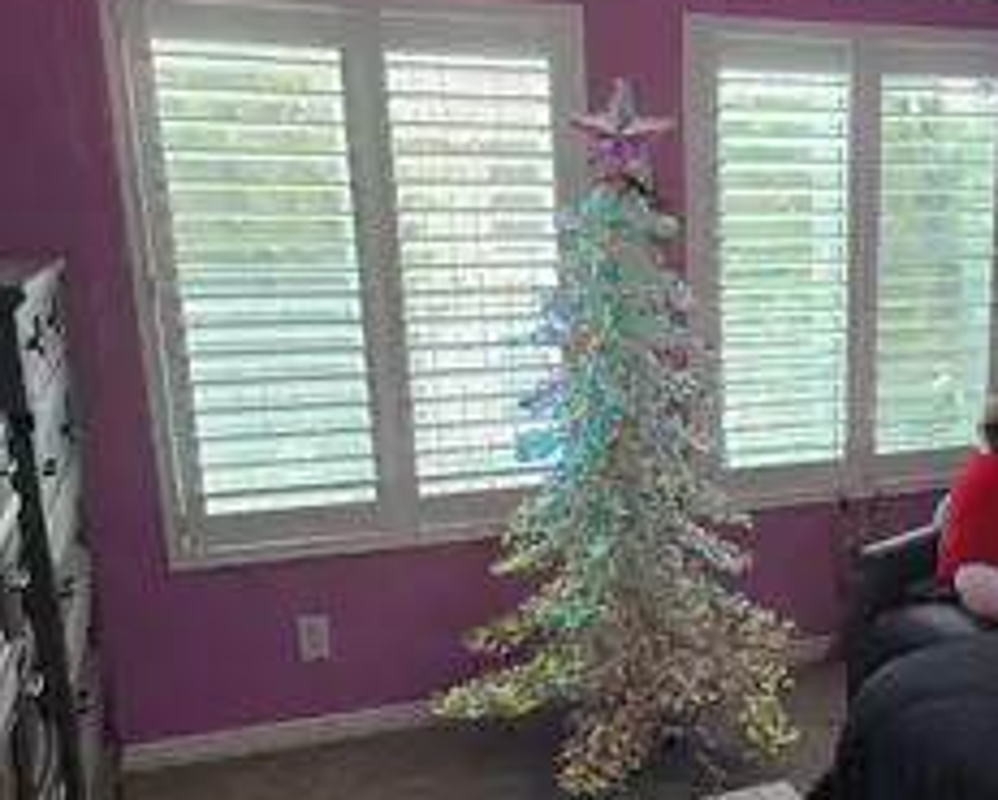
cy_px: 515
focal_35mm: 44
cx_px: 795
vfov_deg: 33.9
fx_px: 1300
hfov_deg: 40.3
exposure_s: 1/120
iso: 64
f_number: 1.8
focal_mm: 5.4
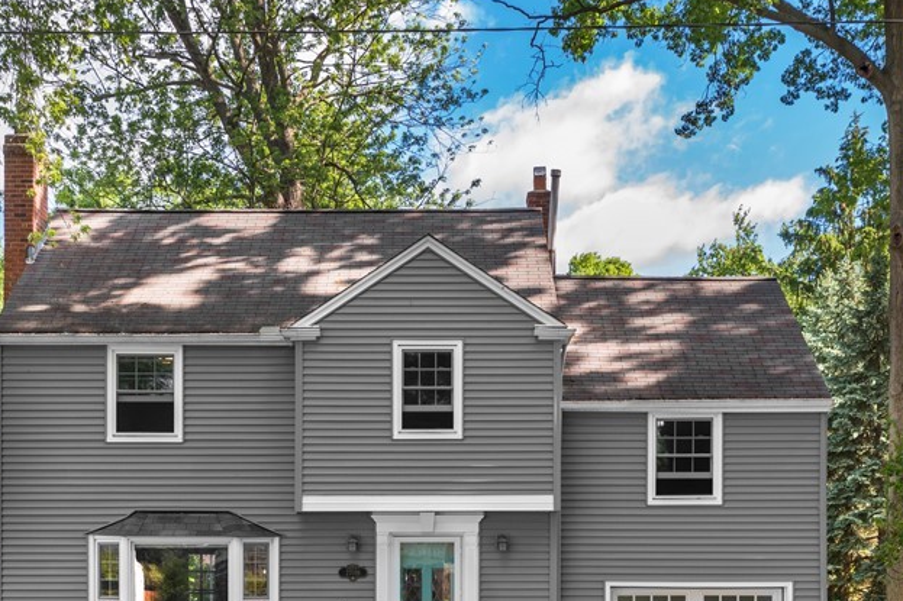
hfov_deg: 32.9
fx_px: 1530
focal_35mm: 61
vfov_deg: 22.0
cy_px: 484
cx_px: 462
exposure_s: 1/125
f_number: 9
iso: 200
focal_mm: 35
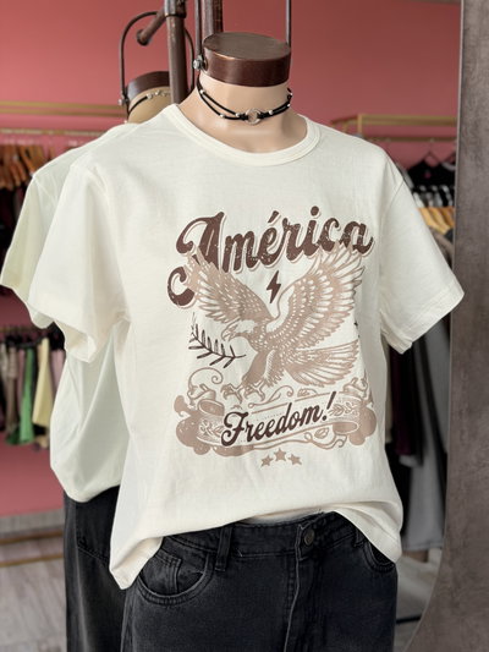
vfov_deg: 39.6
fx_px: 904
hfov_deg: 30.3
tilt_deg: -7.0
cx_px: 244
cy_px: 326
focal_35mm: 48
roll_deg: +0.7
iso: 64
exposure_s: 1/225
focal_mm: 6.76
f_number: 1.78
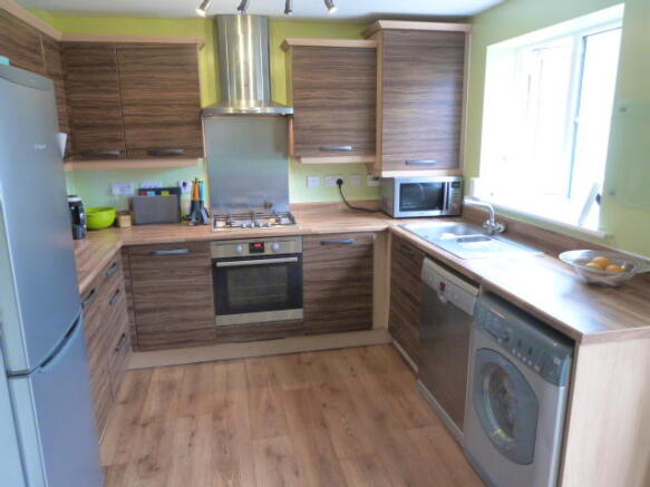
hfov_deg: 69.4
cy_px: 244
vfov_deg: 54.9
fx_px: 469
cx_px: 325
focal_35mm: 25
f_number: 2.8
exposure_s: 1/25
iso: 400
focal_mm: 4.5
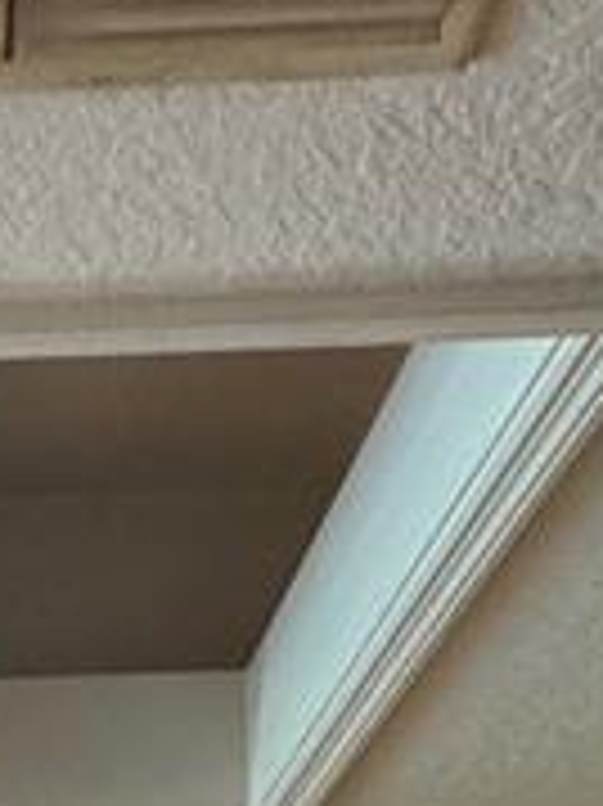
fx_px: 2186
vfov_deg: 16.3
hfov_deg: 14.9
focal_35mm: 94
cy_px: 1589
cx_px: -198
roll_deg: +2.0
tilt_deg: -2.5
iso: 800
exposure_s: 1/60
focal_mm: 2.22
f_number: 2.2
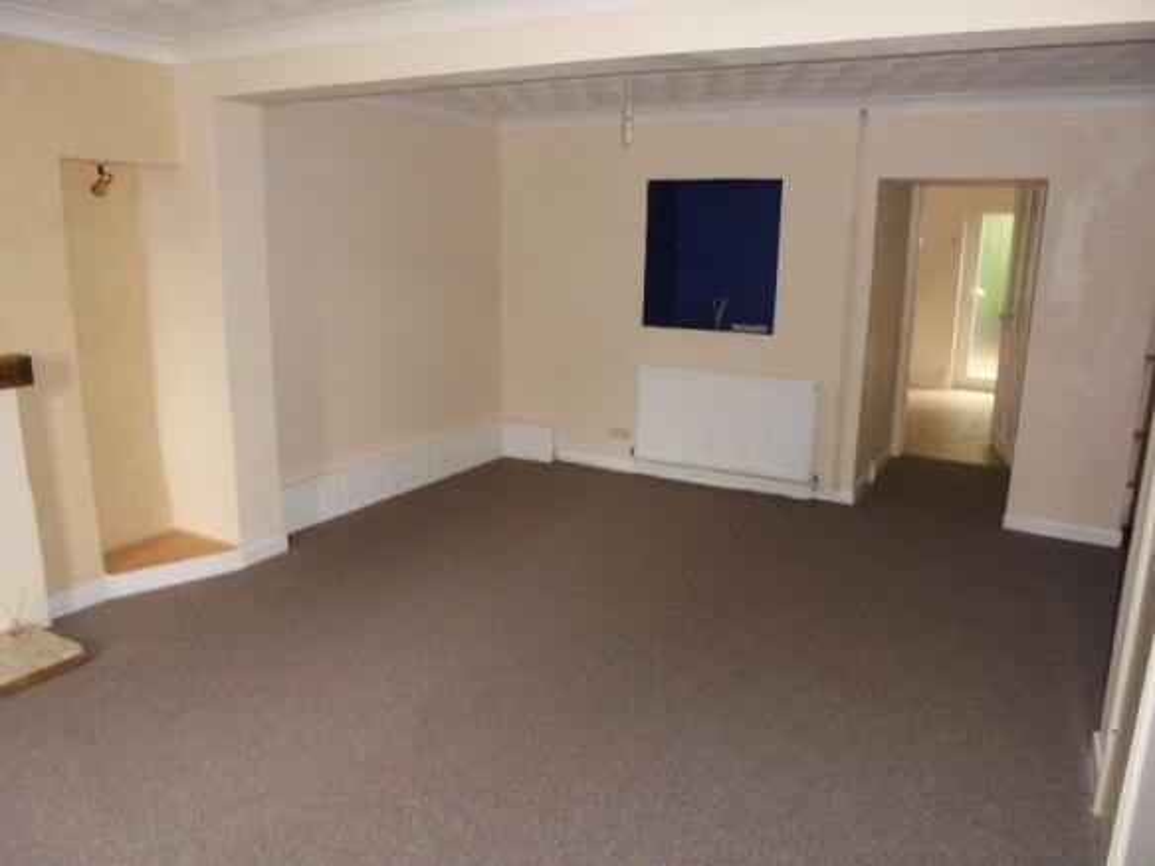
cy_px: 433
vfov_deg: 53.0
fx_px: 867
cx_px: 578
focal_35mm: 26
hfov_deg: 67.3
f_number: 3.5
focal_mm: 4.6
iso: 400
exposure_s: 1/30
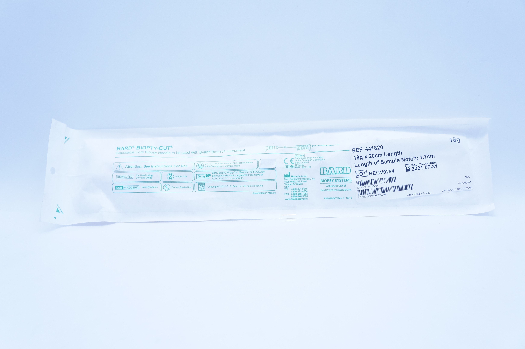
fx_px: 459
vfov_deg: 41.6
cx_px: 262
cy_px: 174
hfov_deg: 59.5
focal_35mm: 32
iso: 800
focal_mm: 21
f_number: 5.6
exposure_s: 1/160
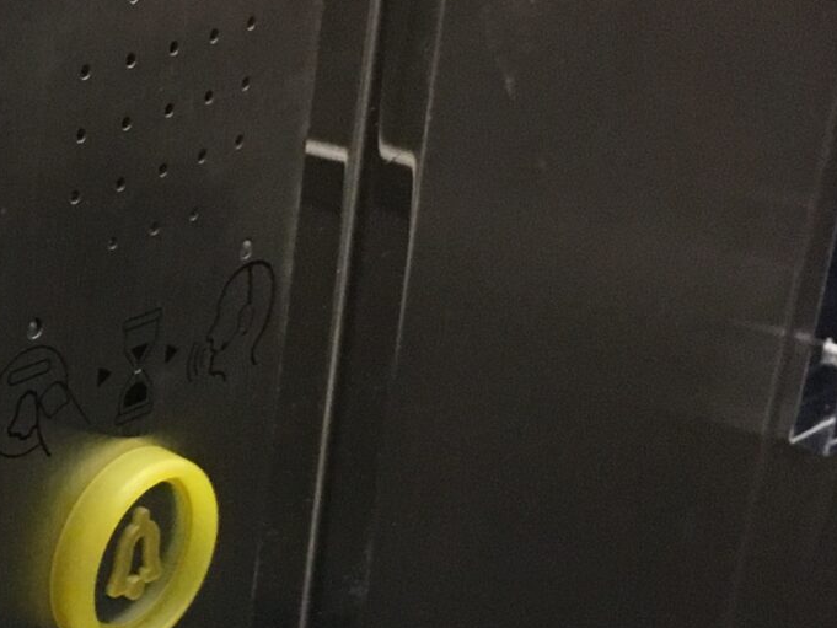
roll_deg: -1.0
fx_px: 2636
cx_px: -248
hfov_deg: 17.0
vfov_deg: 13.5
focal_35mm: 109
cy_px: 483
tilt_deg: -26.2
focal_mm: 4.15
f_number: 2.2
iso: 200
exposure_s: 1/33
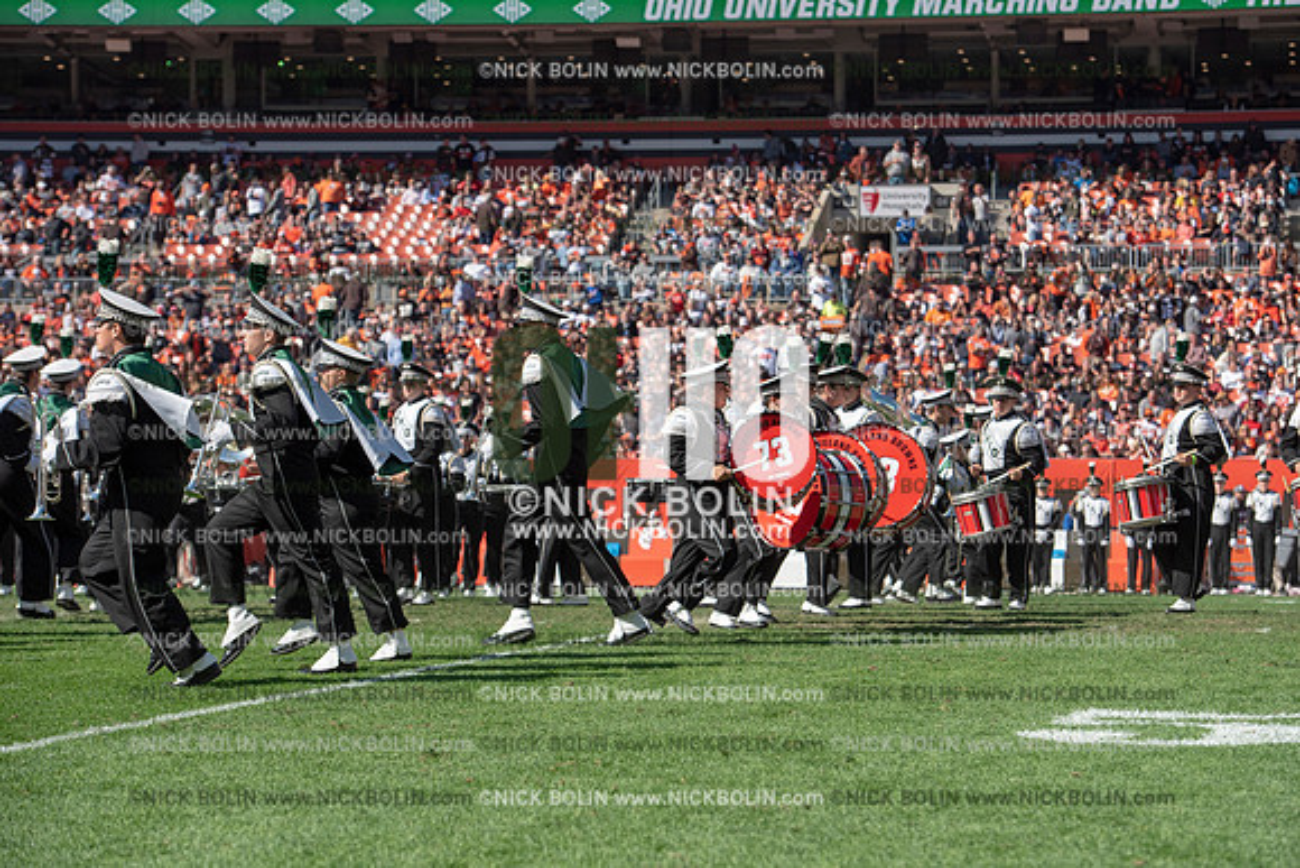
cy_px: 434
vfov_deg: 13.4
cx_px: 650
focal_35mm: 102
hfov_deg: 20.0
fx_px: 3684
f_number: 5
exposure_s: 1/2500
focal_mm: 102
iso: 400
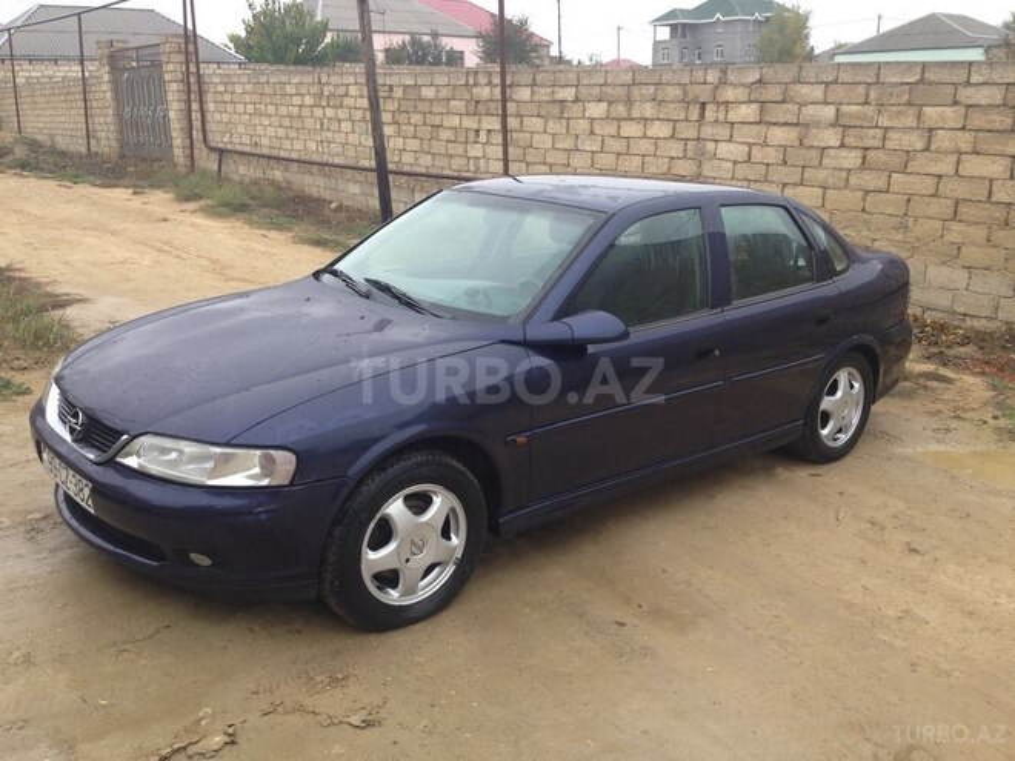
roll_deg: -0.6
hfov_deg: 55.4
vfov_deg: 42.9
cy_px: 380
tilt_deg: -18.1
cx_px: 508
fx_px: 968
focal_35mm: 33
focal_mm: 4.12
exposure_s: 1/121
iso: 50
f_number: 2.4
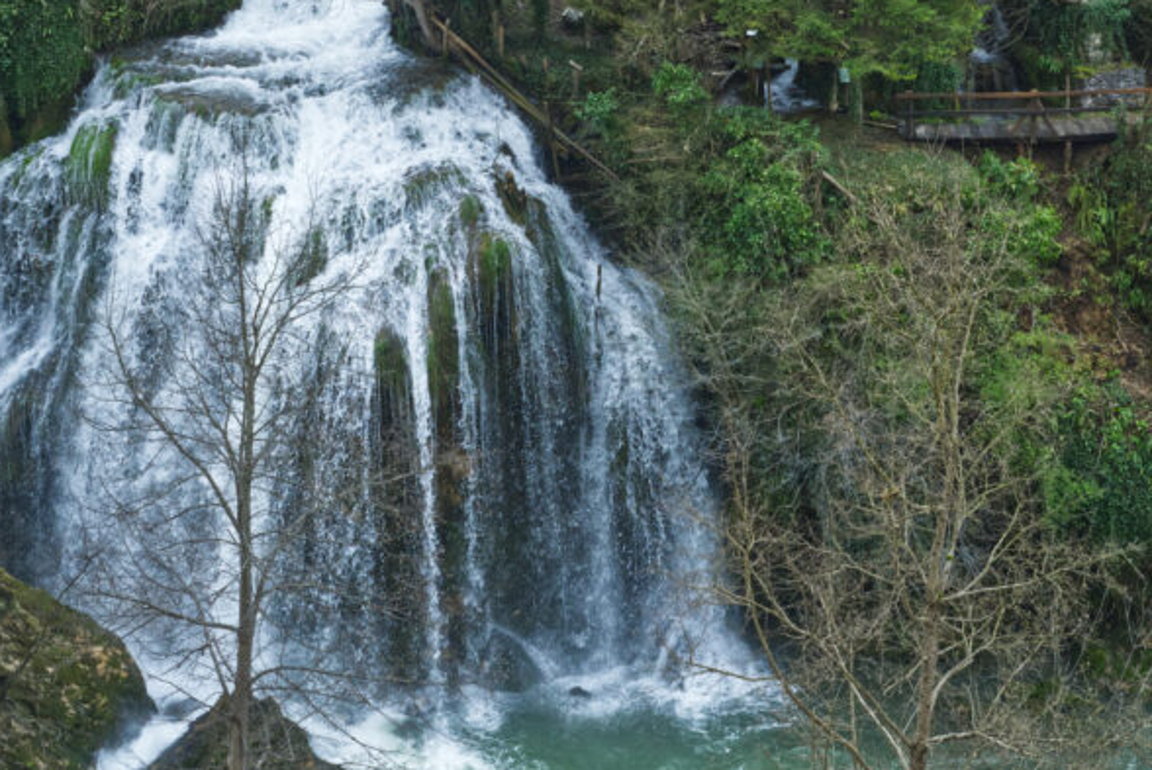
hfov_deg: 20.8
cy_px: 277
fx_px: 3138
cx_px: 556
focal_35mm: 98
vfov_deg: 14.0
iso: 2000
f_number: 13
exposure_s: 1/200
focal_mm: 50
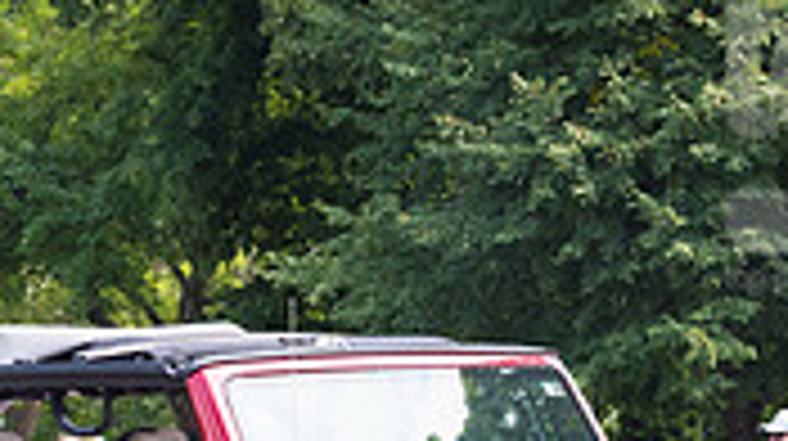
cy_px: 754
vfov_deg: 6.2
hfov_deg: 11.3
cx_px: 225
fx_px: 3987
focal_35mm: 191
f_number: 6.3
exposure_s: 1/500
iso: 900
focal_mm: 55
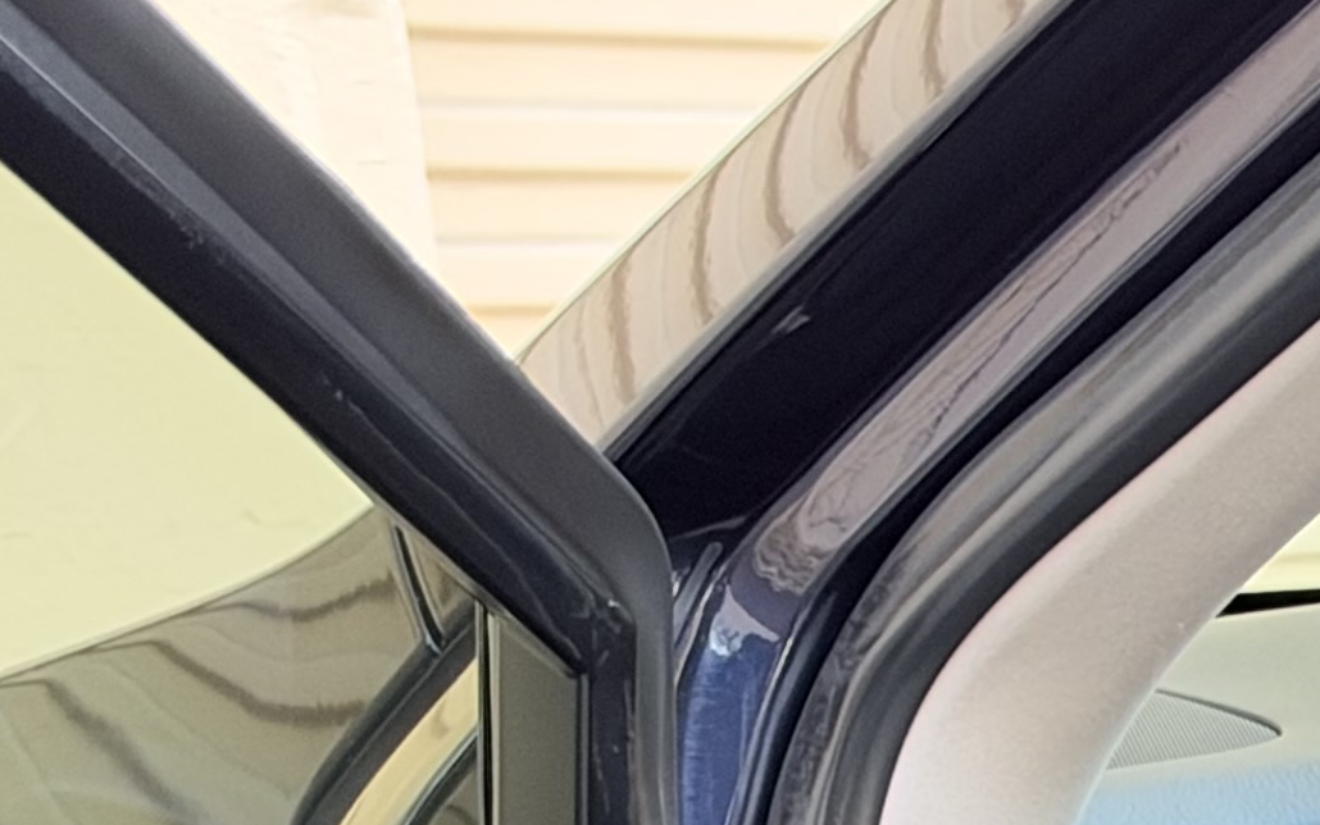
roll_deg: +2.1
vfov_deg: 8.2
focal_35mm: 147
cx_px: 3144
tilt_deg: -14.9
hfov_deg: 11.7
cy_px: 1947
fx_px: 5289
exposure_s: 1/74
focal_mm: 6.93
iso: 400
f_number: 1.8
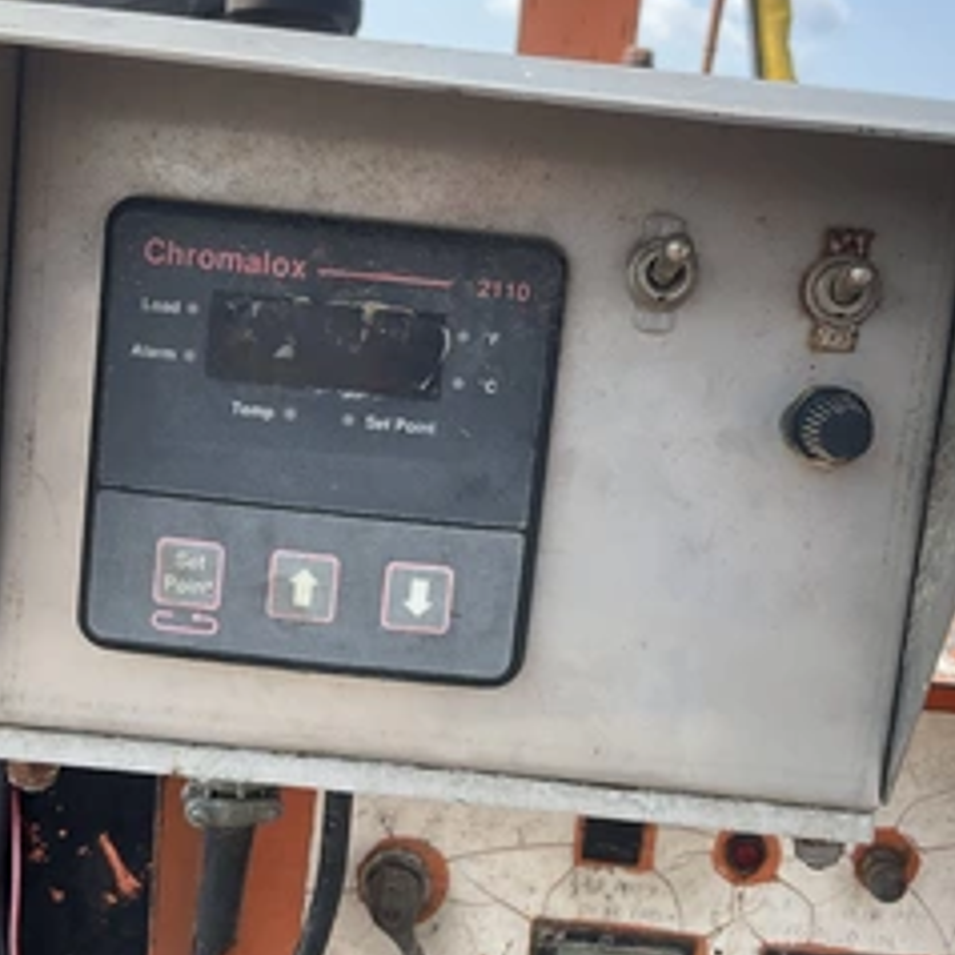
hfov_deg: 39.2
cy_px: 449
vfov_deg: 39.2
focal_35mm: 43
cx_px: 445
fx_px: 1342
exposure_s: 1/509
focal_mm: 3
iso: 25
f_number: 1.8
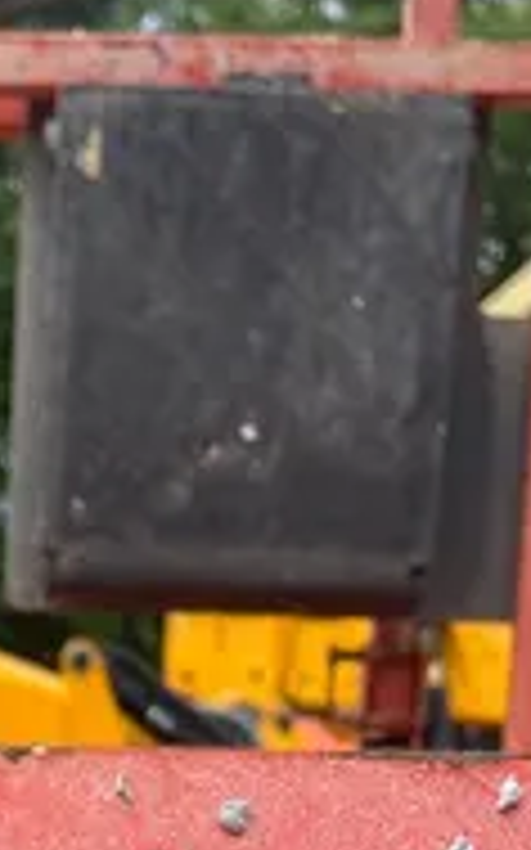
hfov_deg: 12.0
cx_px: -81
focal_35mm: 107
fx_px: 2479
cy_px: 1365
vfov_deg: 17.1
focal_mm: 5.1
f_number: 1.6
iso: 50
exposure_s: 1/1477
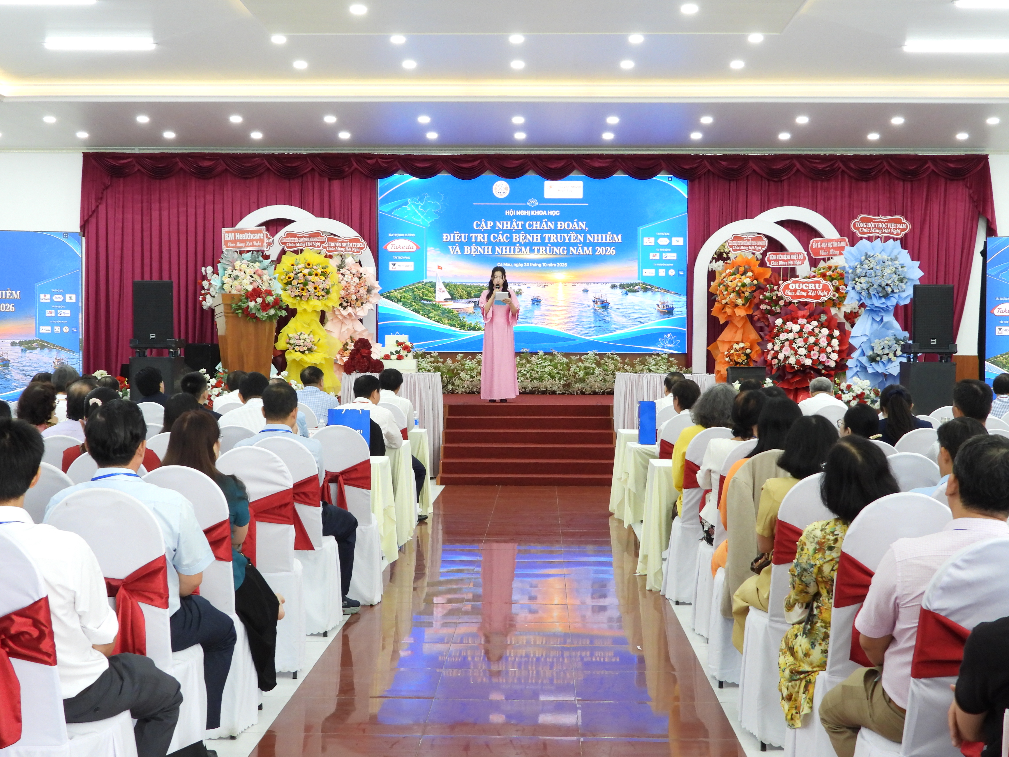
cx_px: 504
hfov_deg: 38.2
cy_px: 378
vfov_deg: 29.1
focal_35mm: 50
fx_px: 1457
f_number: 3.2
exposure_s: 1/40
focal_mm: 9
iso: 400
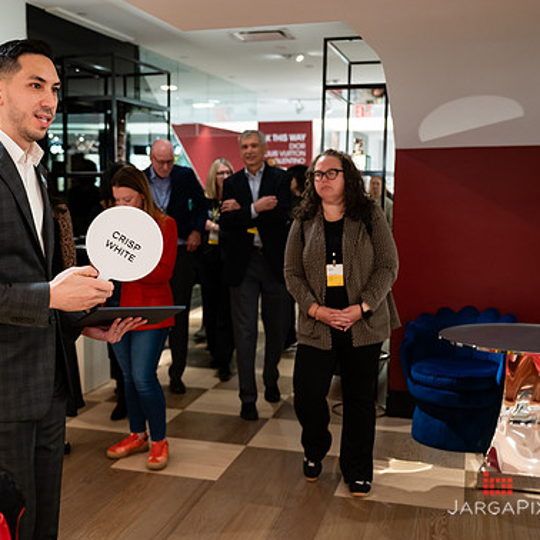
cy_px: 270
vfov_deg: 37.6
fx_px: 794
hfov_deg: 37.1
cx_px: 170
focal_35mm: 45
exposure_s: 1/160
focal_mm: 34.5
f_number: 3.2
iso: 1600
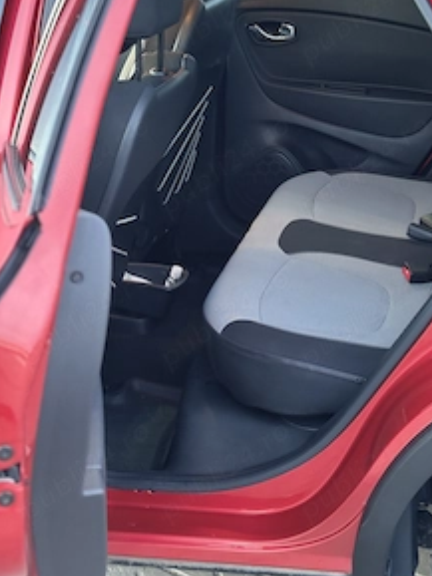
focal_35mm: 72
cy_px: 199
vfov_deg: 26.9
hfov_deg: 20.4
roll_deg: +0.5
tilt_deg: -19.5
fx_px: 1197
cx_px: 295
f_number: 1.6
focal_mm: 5.96
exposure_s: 1/25
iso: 320
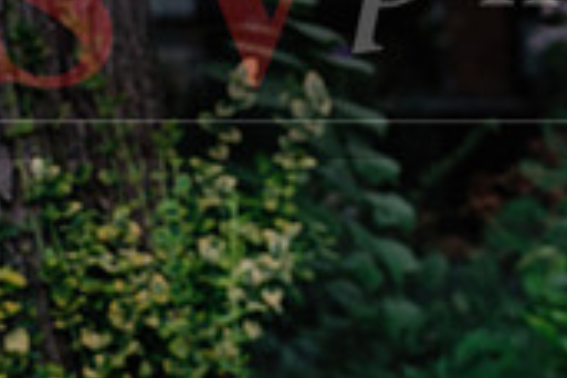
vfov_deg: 5.4
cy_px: -12
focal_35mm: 255
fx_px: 4016
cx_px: 942
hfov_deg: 7.9
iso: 1600
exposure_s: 1/250
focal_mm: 50
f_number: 2.8
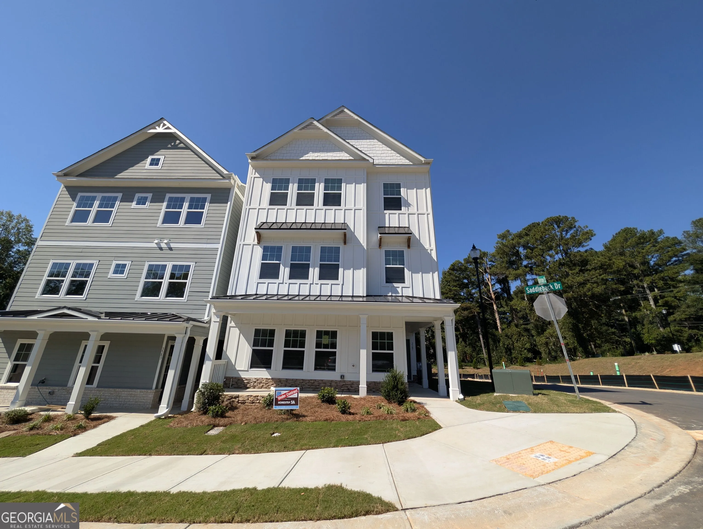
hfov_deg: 110.5
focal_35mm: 12
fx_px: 244
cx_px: 352
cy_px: 264
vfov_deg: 94.6
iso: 47
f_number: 1.7
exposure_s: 1/3155
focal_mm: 2.02
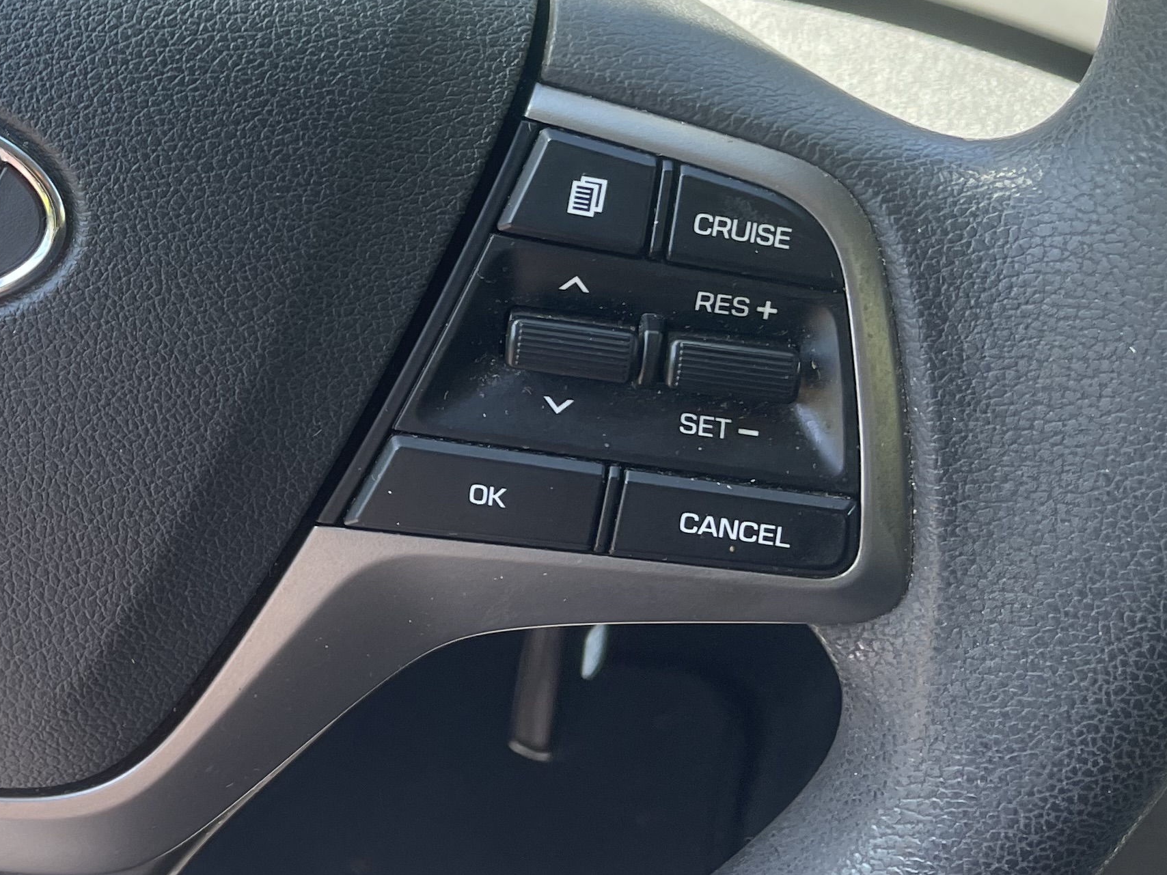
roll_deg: +0.7
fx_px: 1989
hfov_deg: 30.2
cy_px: 172
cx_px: -21
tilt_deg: -26.5
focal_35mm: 59
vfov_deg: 24.4
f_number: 1.6
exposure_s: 1/121
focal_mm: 5.1
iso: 40
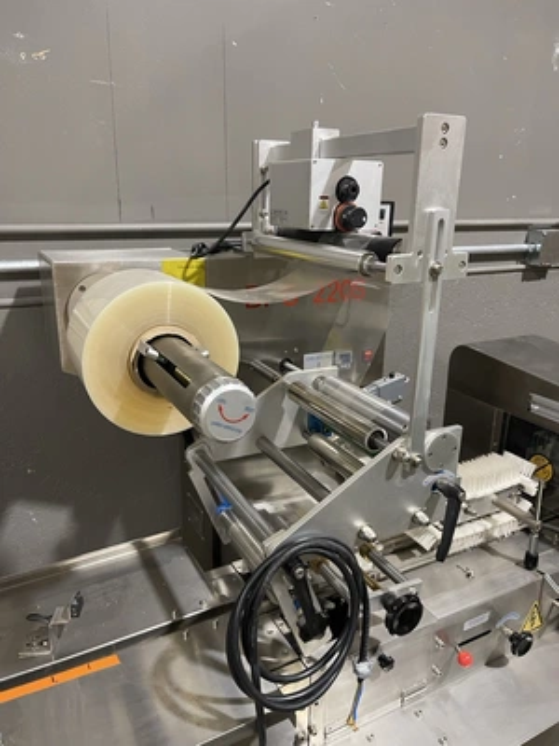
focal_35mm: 25
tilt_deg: -18.6
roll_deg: -0.4
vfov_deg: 69.4
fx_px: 538
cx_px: 280
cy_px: 373
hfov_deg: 54.9
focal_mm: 5.1
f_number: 1.6
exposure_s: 1/60
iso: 500
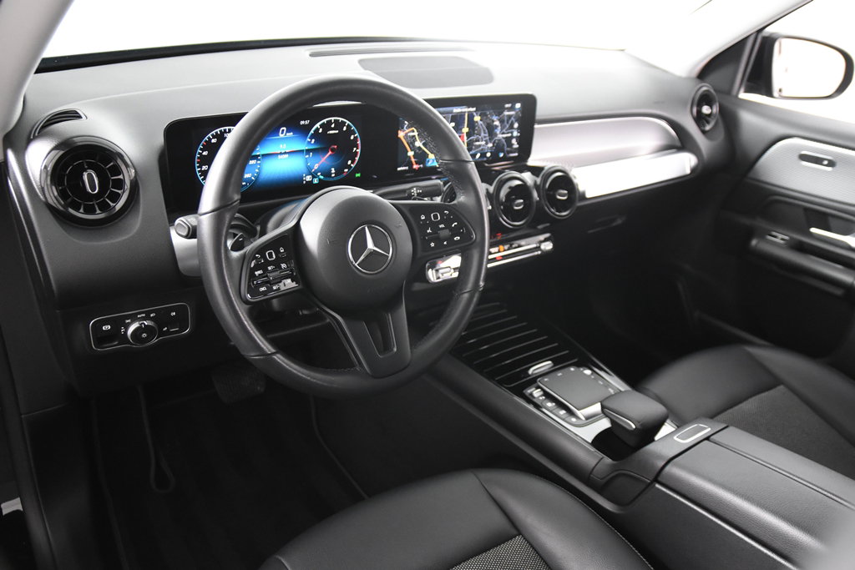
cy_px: 285
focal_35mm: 30
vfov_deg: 43.6
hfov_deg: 61.9
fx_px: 713
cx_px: 428
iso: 3600
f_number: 2.8
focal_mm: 20
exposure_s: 1/30
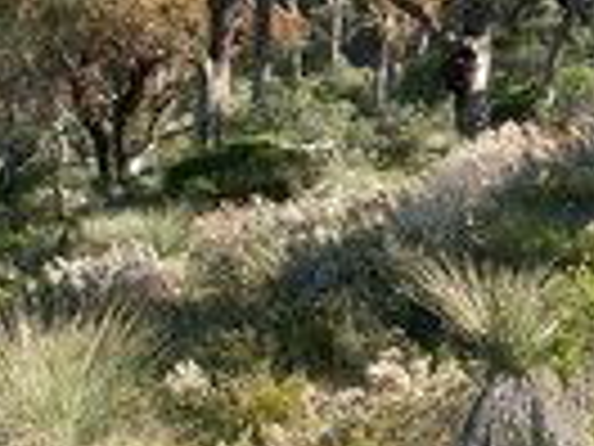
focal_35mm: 103
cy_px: 149
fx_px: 1767
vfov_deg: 14.3
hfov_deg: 18.9
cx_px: 479
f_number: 5
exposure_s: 1/125
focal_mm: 5.86
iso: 50
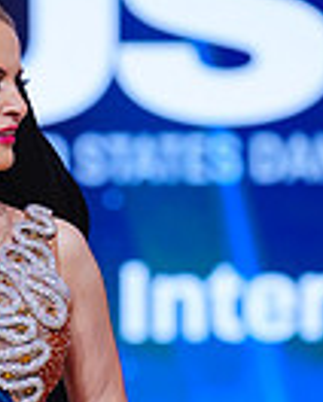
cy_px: 630
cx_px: -72
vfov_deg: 5.3
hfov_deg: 4.3
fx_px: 4316
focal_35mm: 362
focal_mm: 88
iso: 250
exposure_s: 1/500
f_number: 2.2
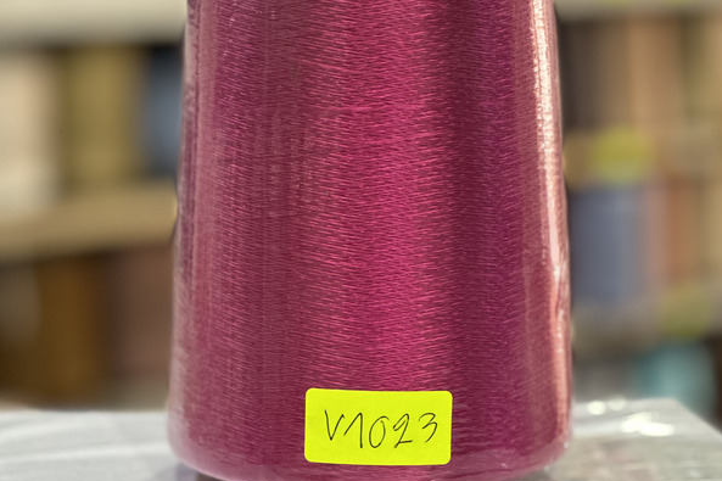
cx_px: 364
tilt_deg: -3.3
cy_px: 146
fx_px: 2165
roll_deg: +1.6
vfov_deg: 12.7
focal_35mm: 108
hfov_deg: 18.9
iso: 200
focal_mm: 9
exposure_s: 1/33
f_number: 2.8
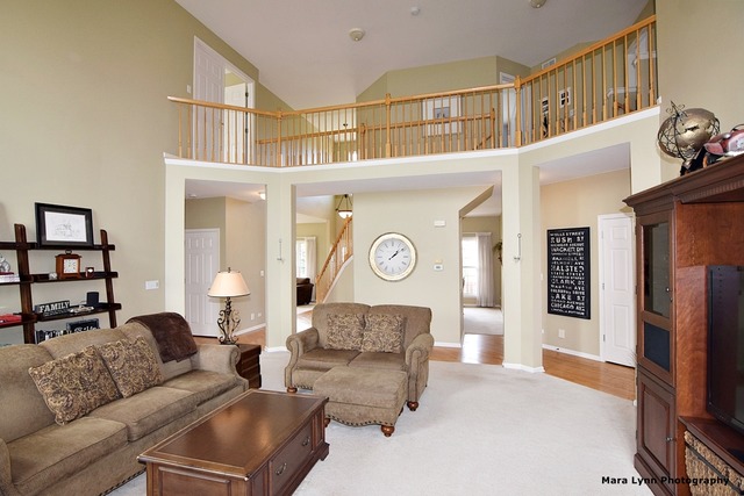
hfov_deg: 95.0
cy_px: 248
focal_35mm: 16
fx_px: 341
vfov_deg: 72.1
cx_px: 372
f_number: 5.6
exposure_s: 1/125
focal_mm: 11
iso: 800
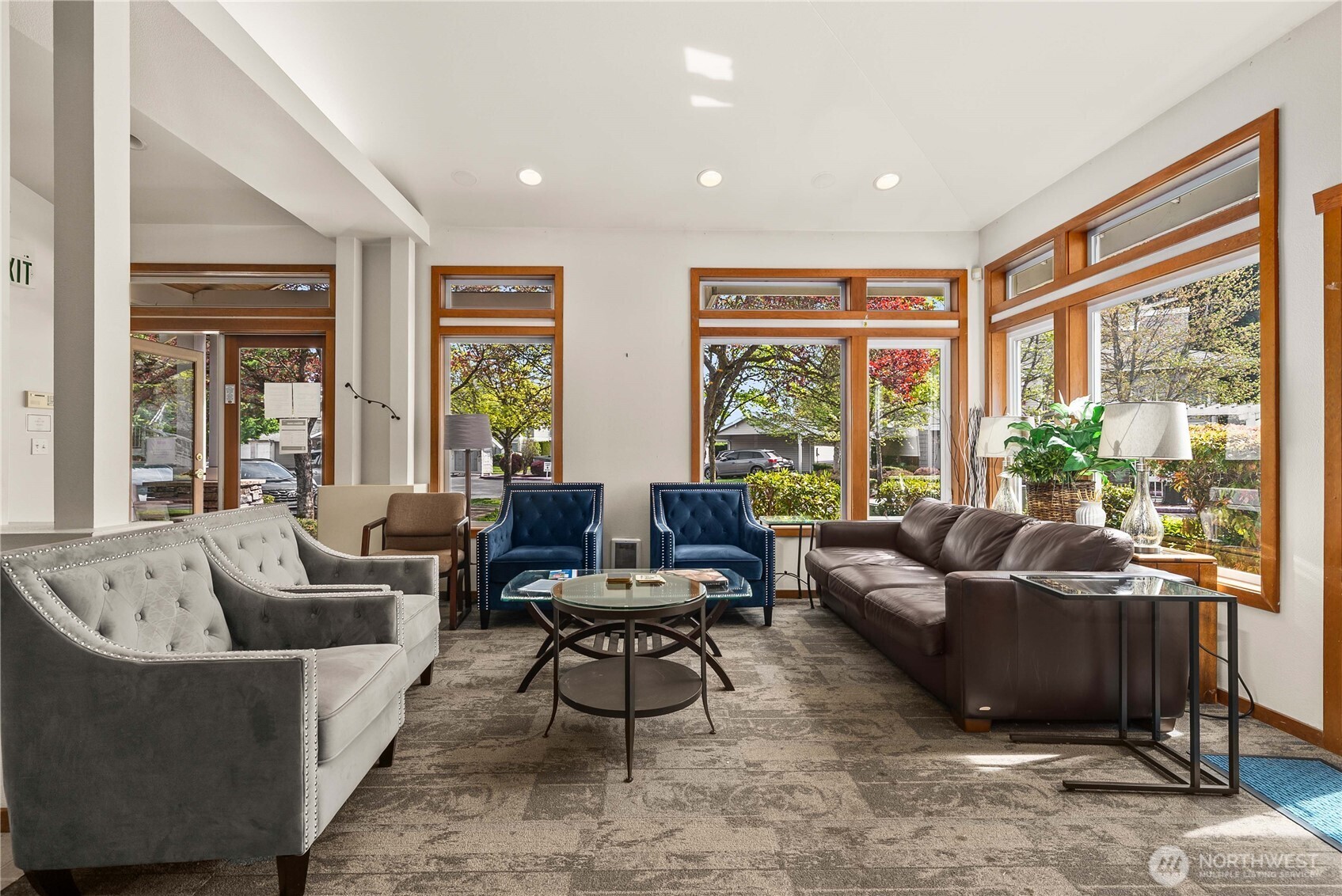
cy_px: 448
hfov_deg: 100.4
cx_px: 671
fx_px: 559
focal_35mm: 15
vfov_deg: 77.4
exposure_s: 1/30
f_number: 7.1
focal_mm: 15
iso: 1000
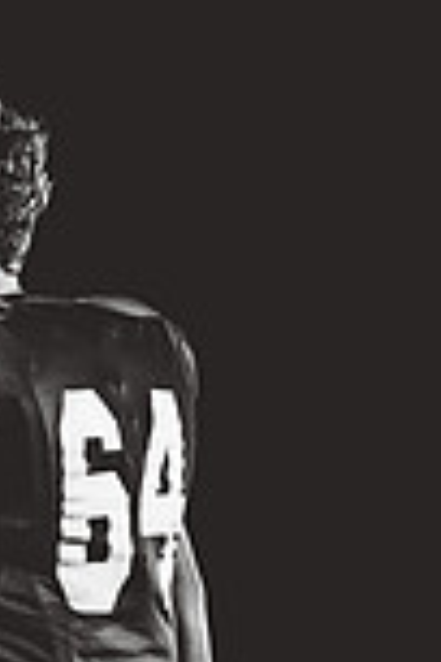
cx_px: 30
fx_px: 4795
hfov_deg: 5.3
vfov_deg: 7.8
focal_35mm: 261
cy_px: 792
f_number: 4
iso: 200
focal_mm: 89
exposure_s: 1/160
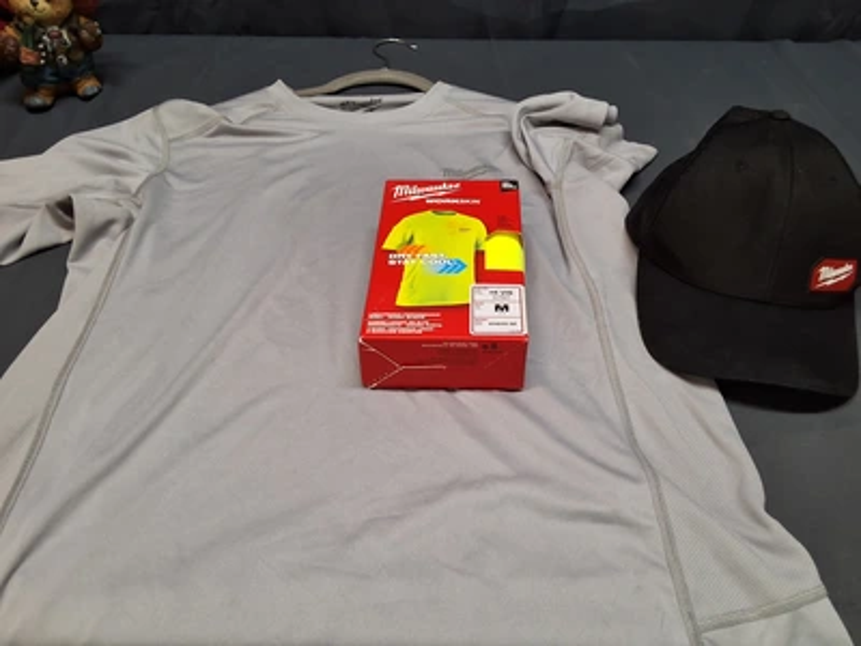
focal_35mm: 28
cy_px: 323
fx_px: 696
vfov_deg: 49.7
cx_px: 430
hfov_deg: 63.4
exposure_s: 1/40
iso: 100
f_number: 1.9
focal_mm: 2.91
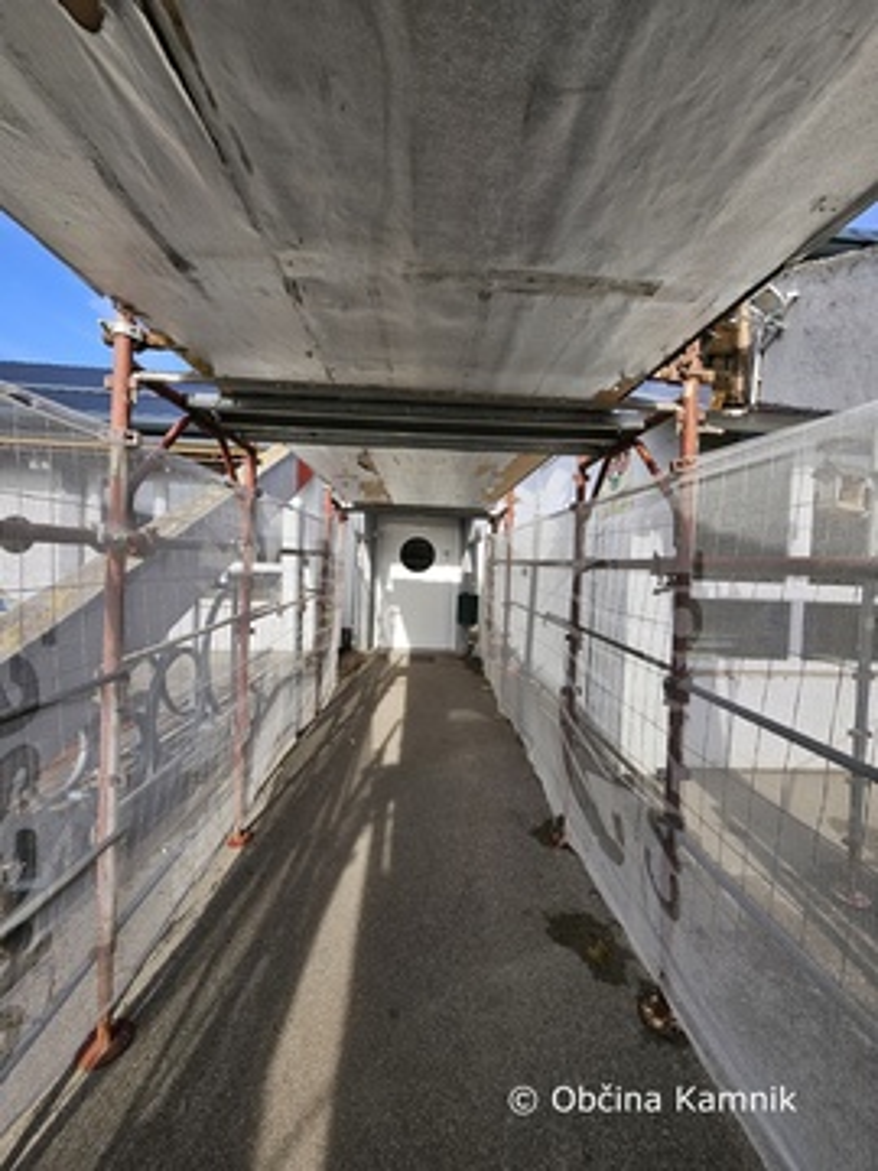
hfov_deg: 89.9
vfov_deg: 106.2
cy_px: 586
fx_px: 440
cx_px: 439
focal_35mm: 13
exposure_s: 1/682
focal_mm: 1.7
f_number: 2.2
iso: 32
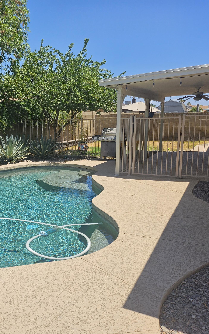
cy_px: 167
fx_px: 310
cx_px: 30
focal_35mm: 34
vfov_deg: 56.7
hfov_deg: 35.5
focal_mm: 5
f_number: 1.8
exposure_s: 1/4953
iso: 50
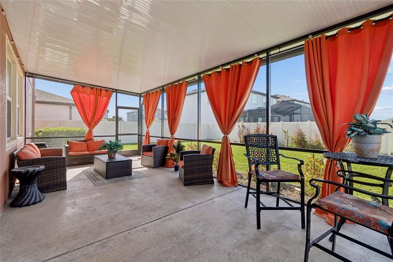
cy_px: 131
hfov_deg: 100.4
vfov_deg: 77.3
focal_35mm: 15
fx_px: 164
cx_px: 196
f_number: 7.1
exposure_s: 1/60
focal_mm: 10
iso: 100
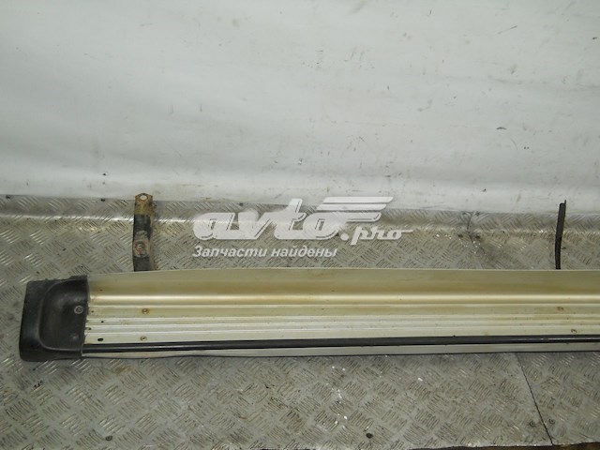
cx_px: 300
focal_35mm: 41
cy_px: 225
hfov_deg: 45.8
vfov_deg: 35.1
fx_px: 711
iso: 125
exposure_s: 1/30
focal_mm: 6.72
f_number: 3.1
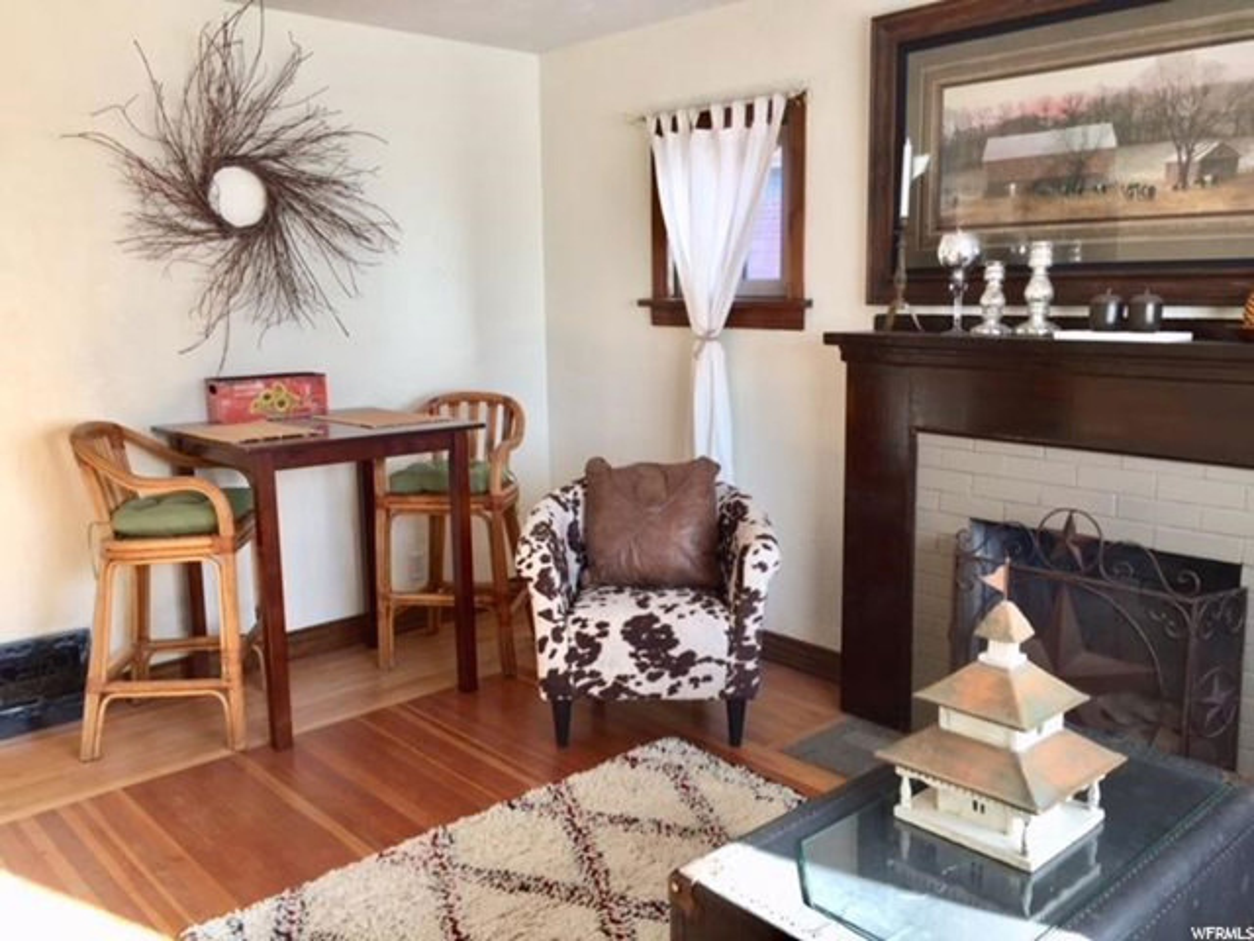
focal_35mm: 29
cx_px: 627
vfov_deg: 48.2
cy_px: 470
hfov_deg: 61.7
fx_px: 1051
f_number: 2.2
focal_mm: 4.15
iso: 32
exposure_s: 1/60
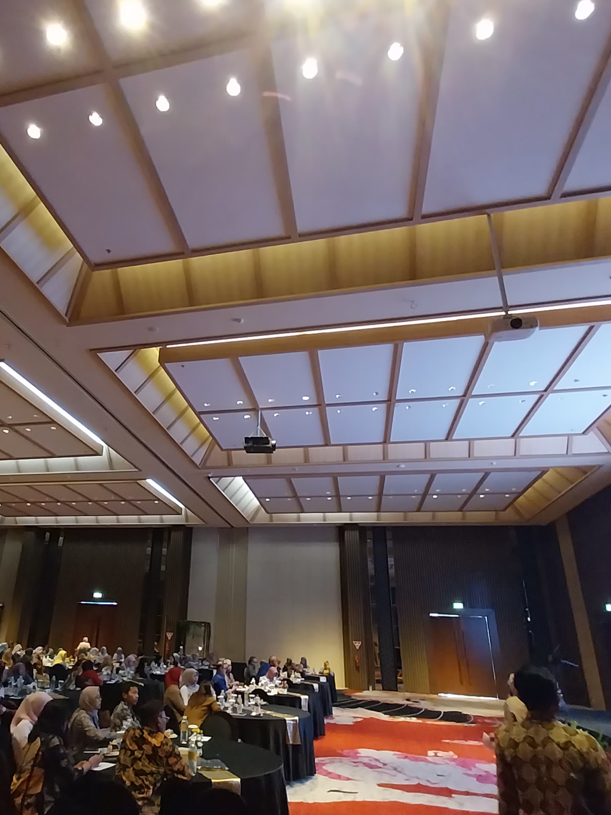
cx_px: 230
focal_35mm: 21
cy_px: 445
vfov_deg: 78.8
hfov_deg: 62.6
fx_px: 494
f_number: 2.2
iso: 250
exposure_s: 1/20
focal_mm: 1.3
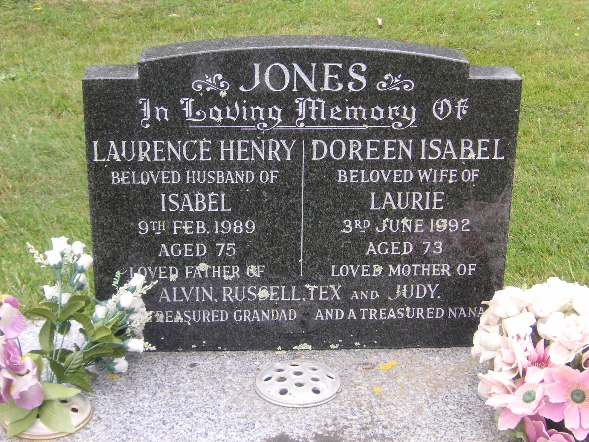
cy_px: 221
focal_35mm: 61
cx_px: 294
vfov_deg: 24.0
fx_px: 1038
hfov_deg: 31.7
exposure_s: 1/180
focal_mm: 10.2
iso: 50
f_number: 3.9
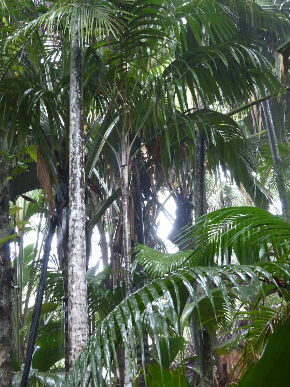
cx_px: 145
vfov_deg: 30.7
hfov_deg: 23.3
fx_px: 704
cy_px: 194
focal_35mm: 63
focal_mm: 11.4
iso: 400
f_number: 2.8
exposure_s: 1/13
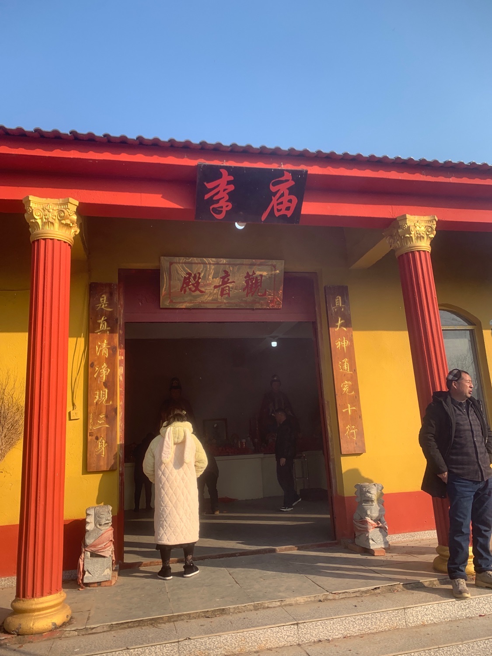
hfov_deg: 53.1
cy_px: 328
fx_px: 493
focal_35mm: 26
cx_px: 246
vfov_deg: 67.3
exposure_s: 1/1043
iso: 25
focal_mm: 4.25
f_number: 1.8
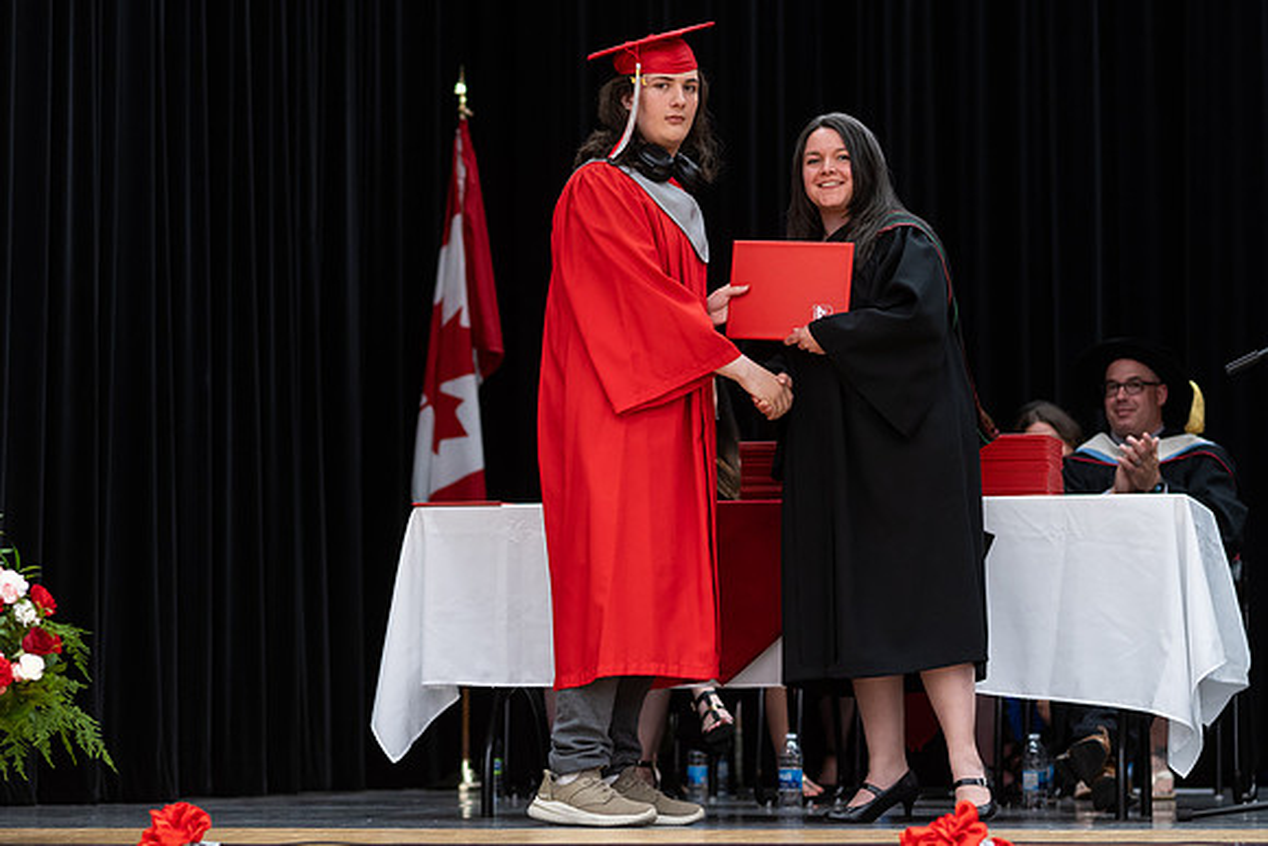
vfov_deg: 12.4
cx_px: 634
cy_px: 410
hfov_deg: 18.5
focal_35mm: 111
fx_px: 3901
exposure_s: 1/200
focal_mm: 85
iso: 1000
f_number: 2.8
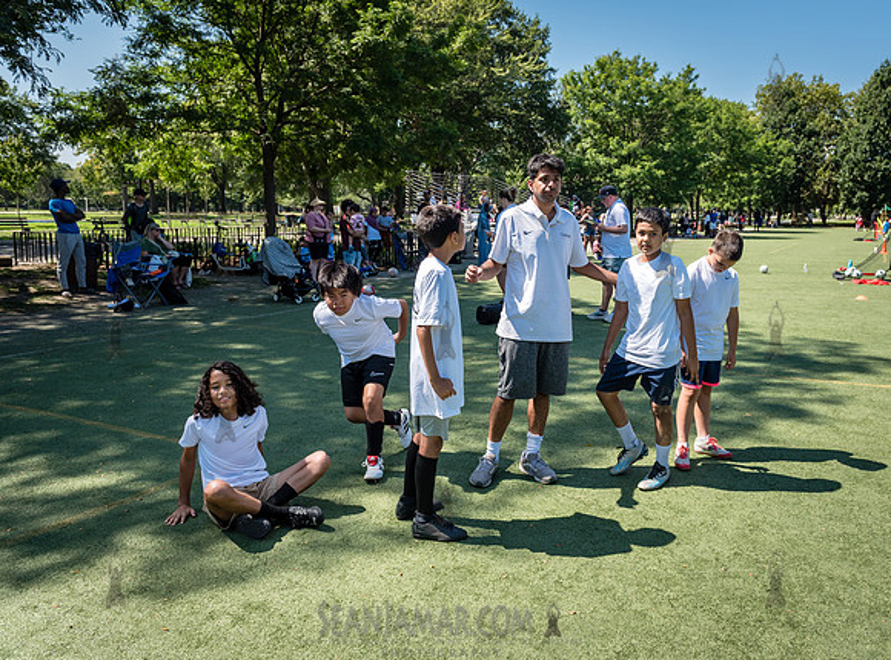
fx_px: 727
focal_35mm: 28
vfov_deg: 48.8
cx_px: 545
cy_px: 296
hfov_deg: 62.3
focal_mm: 24
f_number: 4
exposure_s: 1/1250
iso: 200
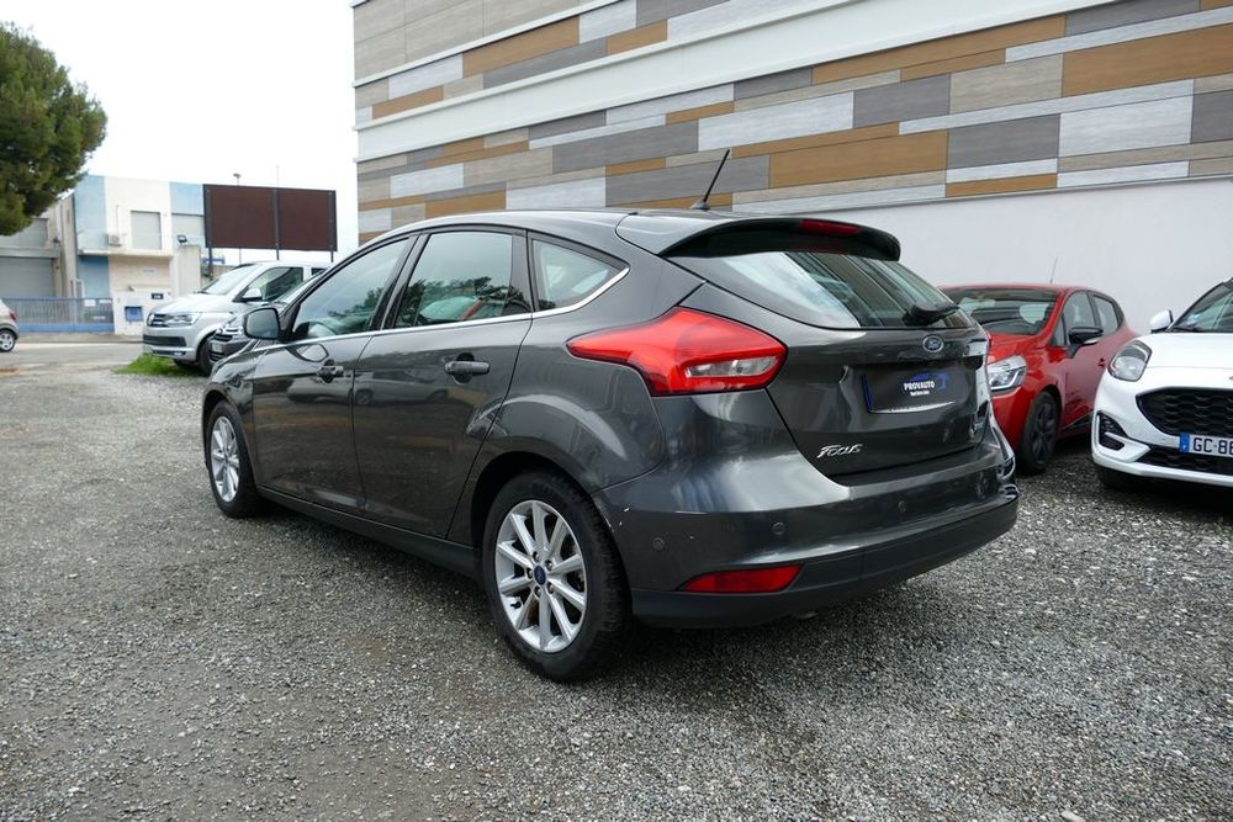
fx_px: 856
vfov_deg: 51.3
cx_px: 616
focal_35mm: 25
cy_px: 411
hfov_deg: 71.5
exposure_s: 1/500
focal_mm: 9.12
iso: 125
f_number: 2.8
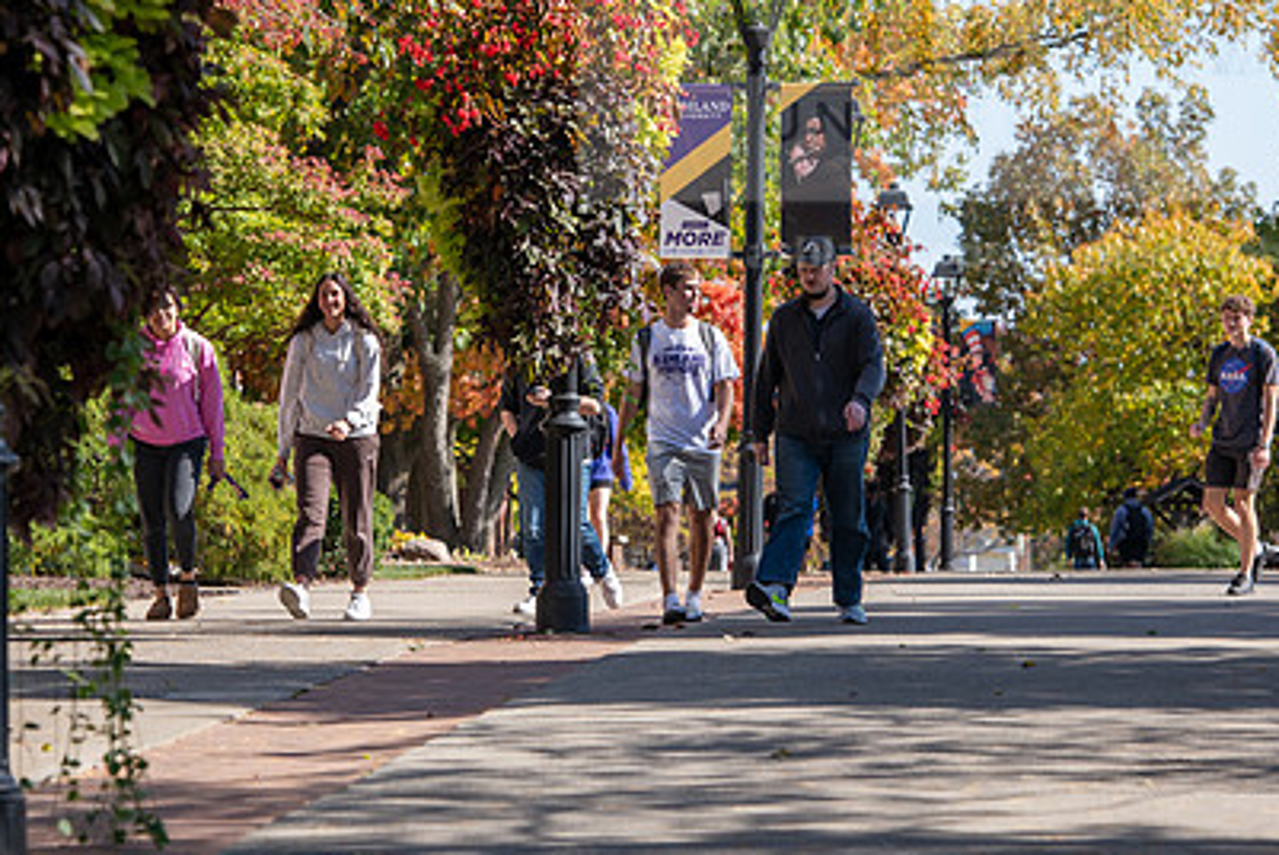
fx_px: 6684
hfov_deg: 10.9
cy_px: 321
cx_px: 482
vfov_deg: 7.3
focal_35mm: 188
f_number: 5.6
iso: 160
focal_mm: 130
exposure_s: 1/400
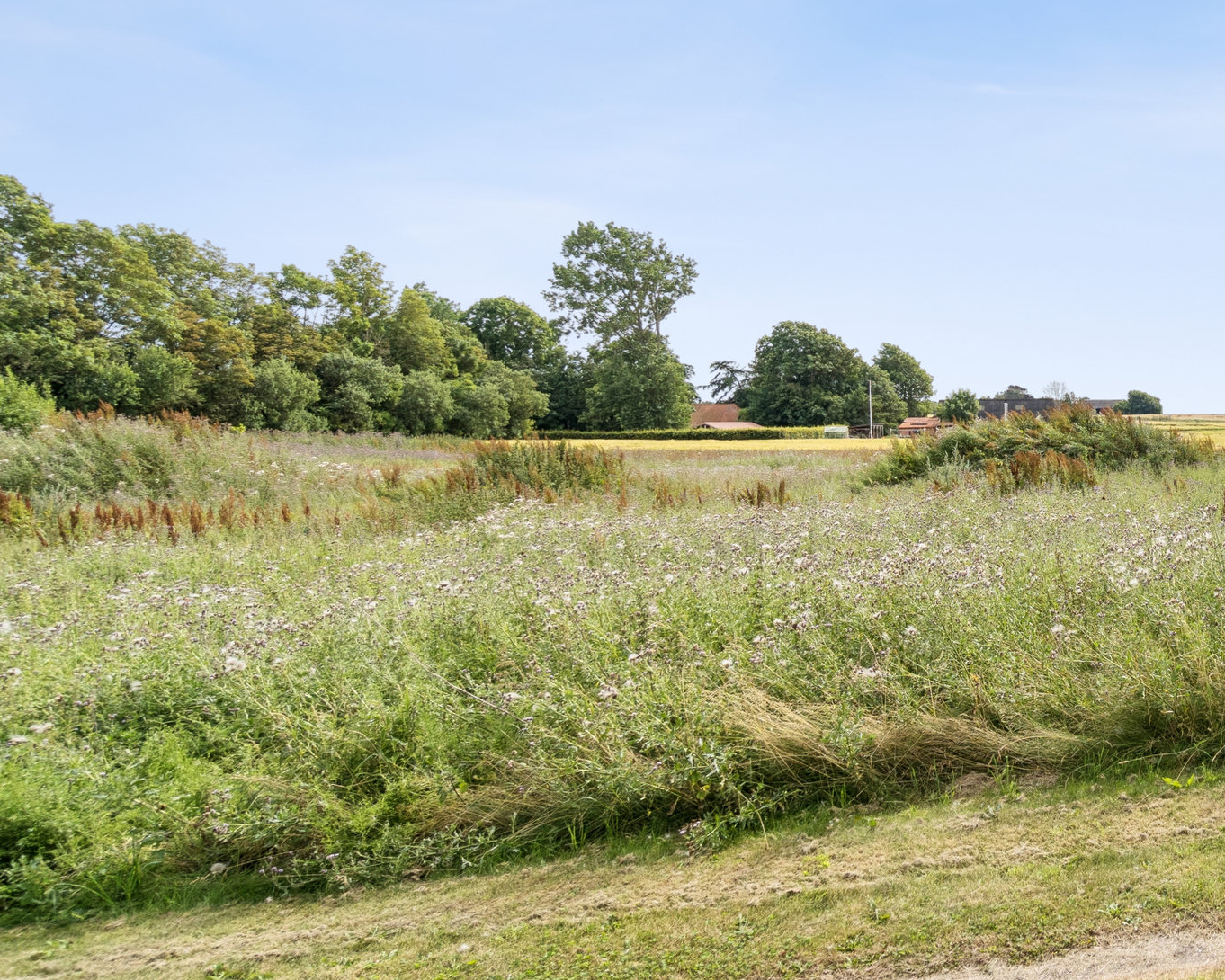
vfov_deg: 47.0
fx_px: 1124
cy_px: 434
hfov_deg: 44.7
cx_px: 1323
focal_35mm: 31
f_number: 8
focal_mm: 10
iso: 200
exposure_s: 1/400
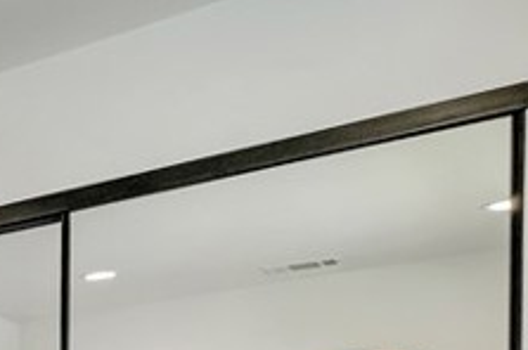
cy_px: 504
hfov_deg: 18.7
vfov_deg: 17.9
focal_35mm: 69
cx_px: -528
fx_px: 1011
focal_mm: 10
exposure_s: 1/320
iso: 250
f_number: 2.8
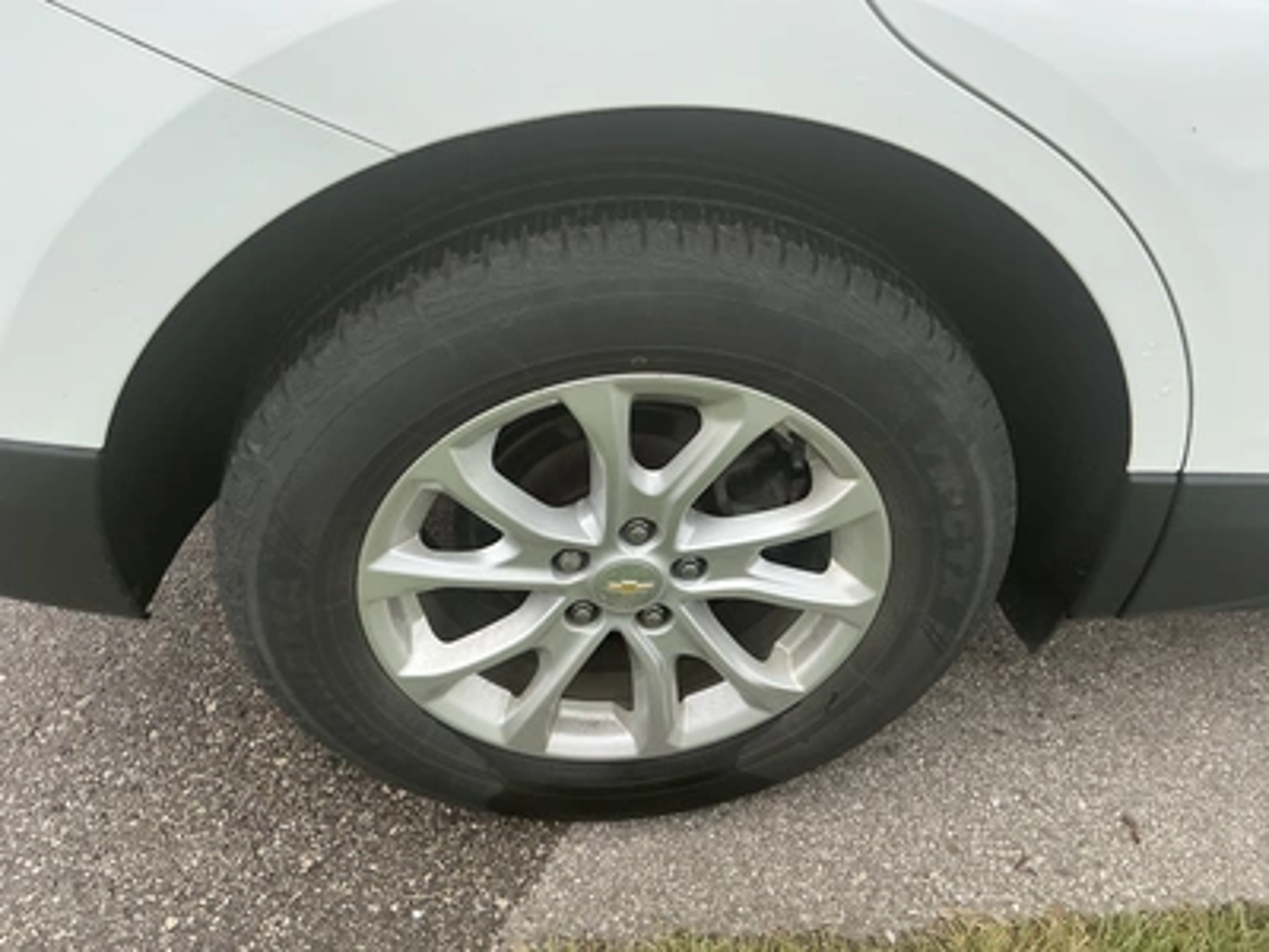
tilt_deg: -38.2
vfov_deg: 49.7
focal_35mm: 28
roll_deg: -2.2
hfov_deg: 63.4
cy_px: 476
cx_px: 634
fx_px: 1026
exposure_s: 1/80
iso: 64
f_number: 1.8
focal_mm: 3
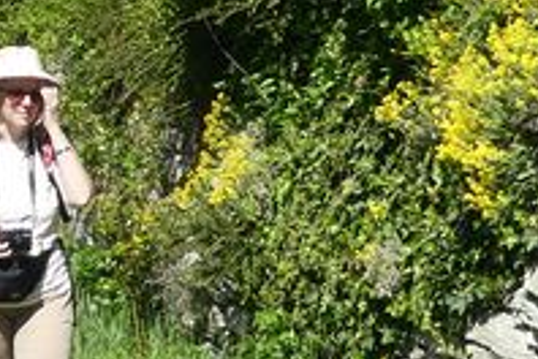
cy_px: -79
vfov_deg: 10.3
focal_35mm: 131
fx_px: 1958
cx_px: 92
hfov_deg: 15.5
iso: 100
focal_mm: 4.5
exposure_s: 1/640
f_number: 4
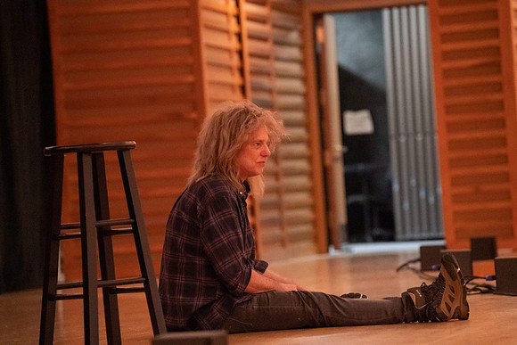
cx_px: 258
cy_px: 172
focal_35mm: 200
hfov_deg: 10.3
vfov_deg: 6.9
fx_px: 2873
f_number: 4.5
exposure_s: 1/160
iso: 20000
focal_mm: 200
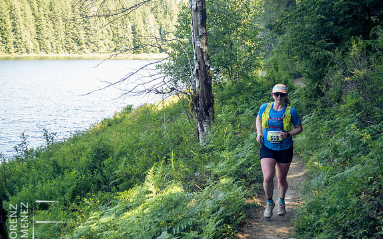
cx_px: 192
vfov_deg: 21.6
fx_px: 626
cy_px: 128
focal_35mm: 60
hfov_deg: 34.0
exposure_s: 1/1000
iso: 2000
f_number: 2.8
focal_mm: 28
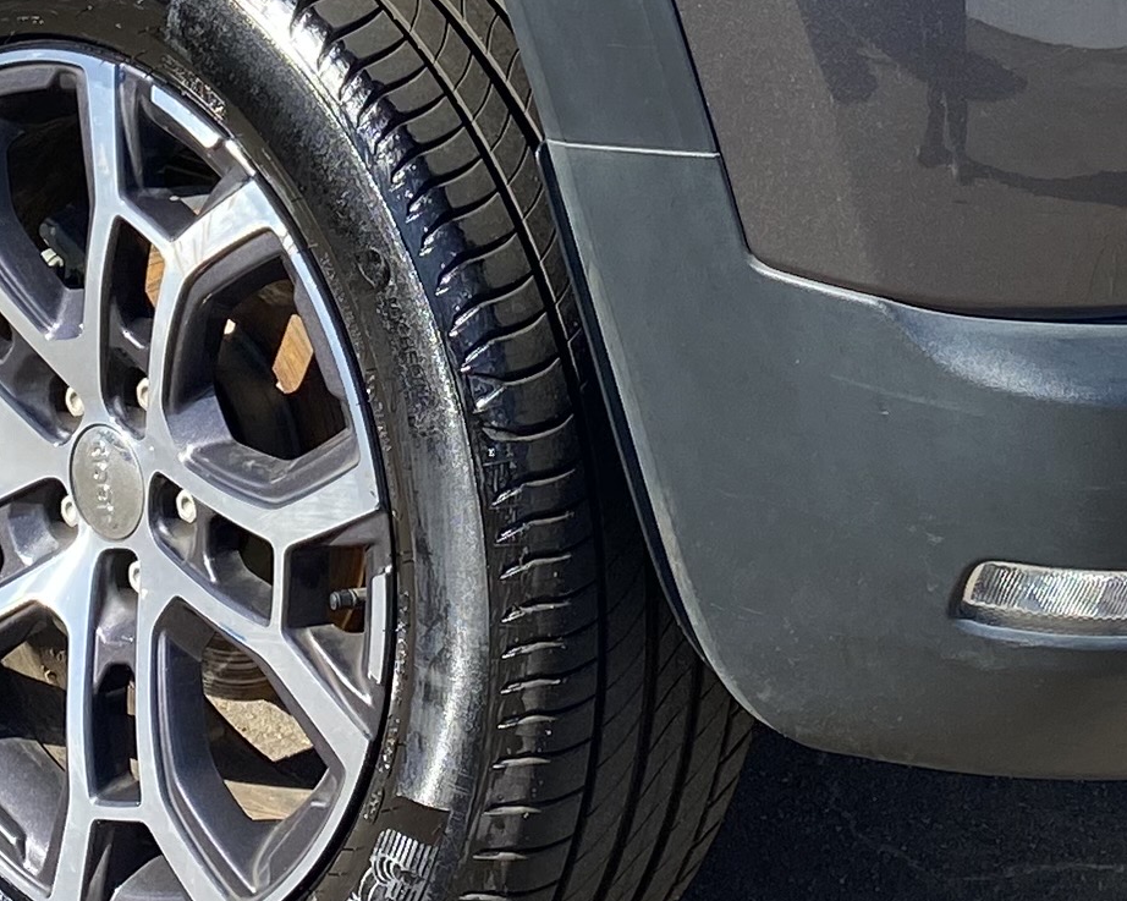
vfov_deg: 13.0
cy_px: -548
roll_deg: -2.2
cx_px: 389
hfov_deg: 17.3
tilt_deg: -5.8
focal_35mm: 111
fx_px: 3701
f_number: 1.8
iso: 32
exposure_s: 1/1412
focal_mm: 4.25
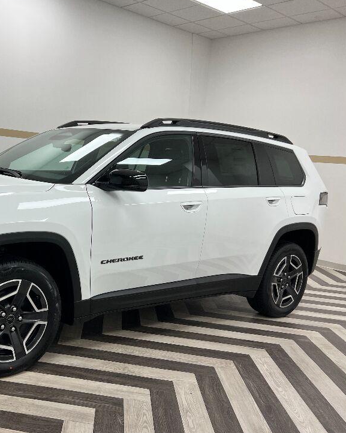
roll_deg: -4.8
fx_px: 461
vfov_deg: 50.3
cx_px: 55
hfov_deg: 39.1
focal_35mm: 36
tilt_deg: -7.7
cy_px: 212
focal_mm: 5.7
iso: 50
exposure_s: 1/120
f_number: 1.5
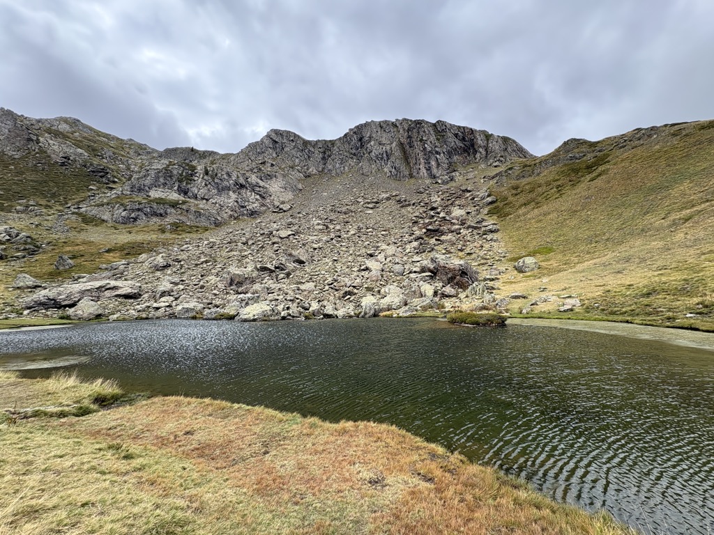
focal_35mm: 14
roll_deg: +2.5
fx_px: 289
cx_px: 357
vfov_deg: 85.7
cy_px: 268
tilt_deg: +8.0
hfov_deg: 102.1
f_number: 2.2
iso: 40
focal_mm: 2.22
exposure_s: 1/681
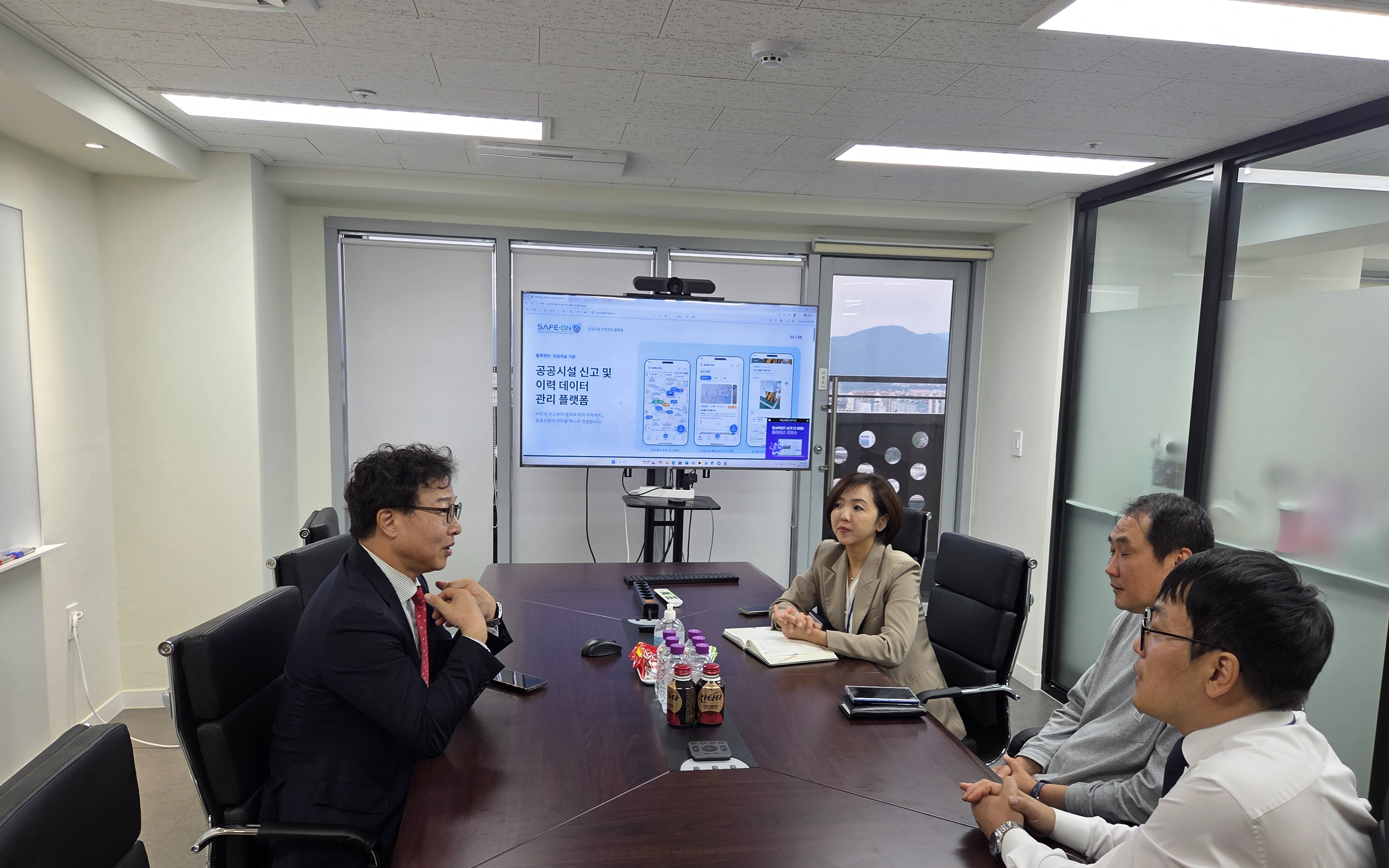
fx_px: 946
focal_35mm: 25
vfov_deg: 49.1
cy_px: 492
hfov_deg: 72.5
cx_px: 685
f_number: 1.8
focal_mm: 5.4
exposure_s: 1/120
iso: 80
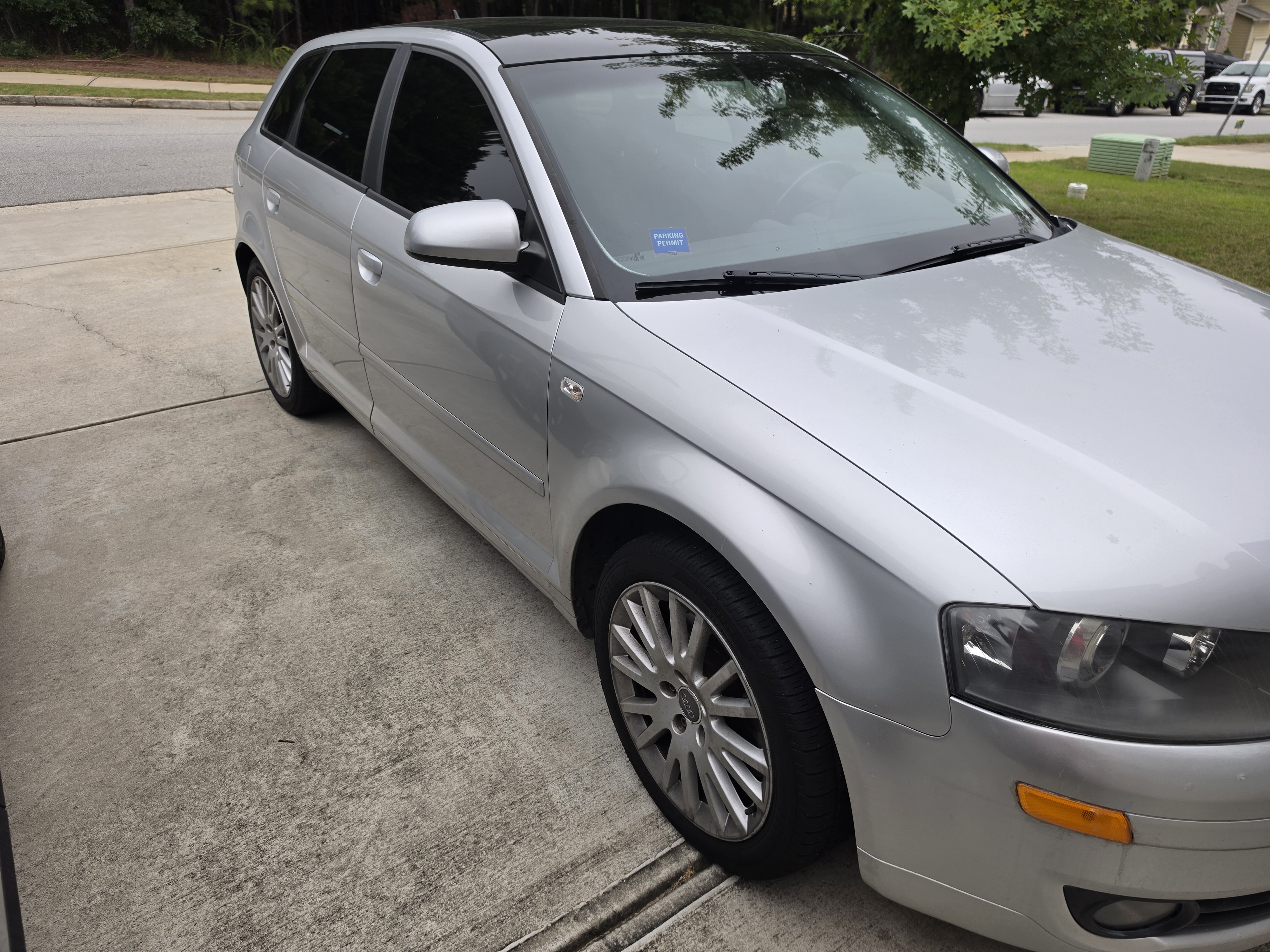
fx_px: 844
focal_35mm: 23
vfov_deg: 58.9
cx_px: 635
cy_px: 476
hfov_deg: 73.9
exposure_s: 1/222
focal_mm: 6.5
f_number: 1.4
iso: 10
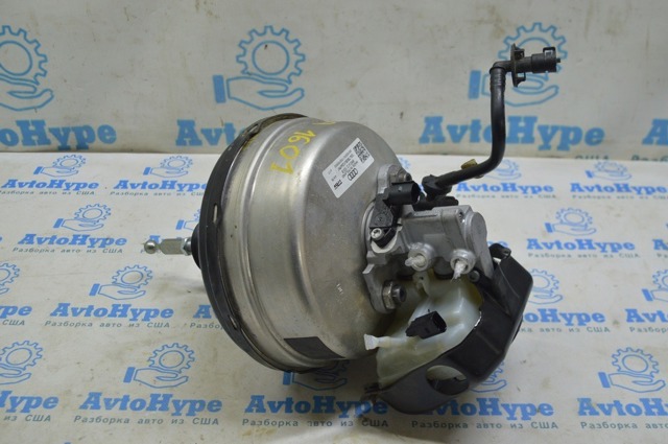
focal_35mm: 40
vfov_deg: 32.9
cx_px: 334
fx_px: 751
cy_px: 222
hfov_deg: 48.0
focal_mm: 27
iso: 400
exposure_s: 1/40
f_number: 5.6
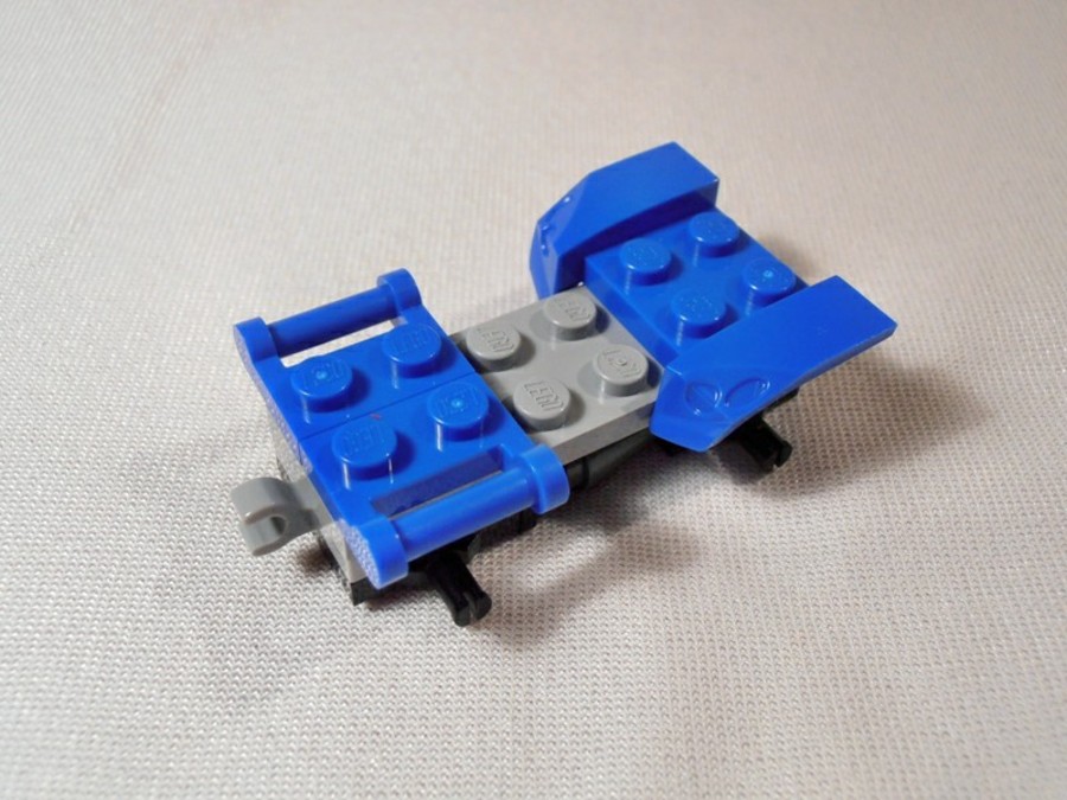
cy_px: 400
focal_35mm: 37
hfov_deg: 50.1
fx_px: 1140
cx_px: 534
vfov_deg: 38.7
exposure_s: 1/40
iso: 100
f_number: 3.9
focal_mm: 6.61
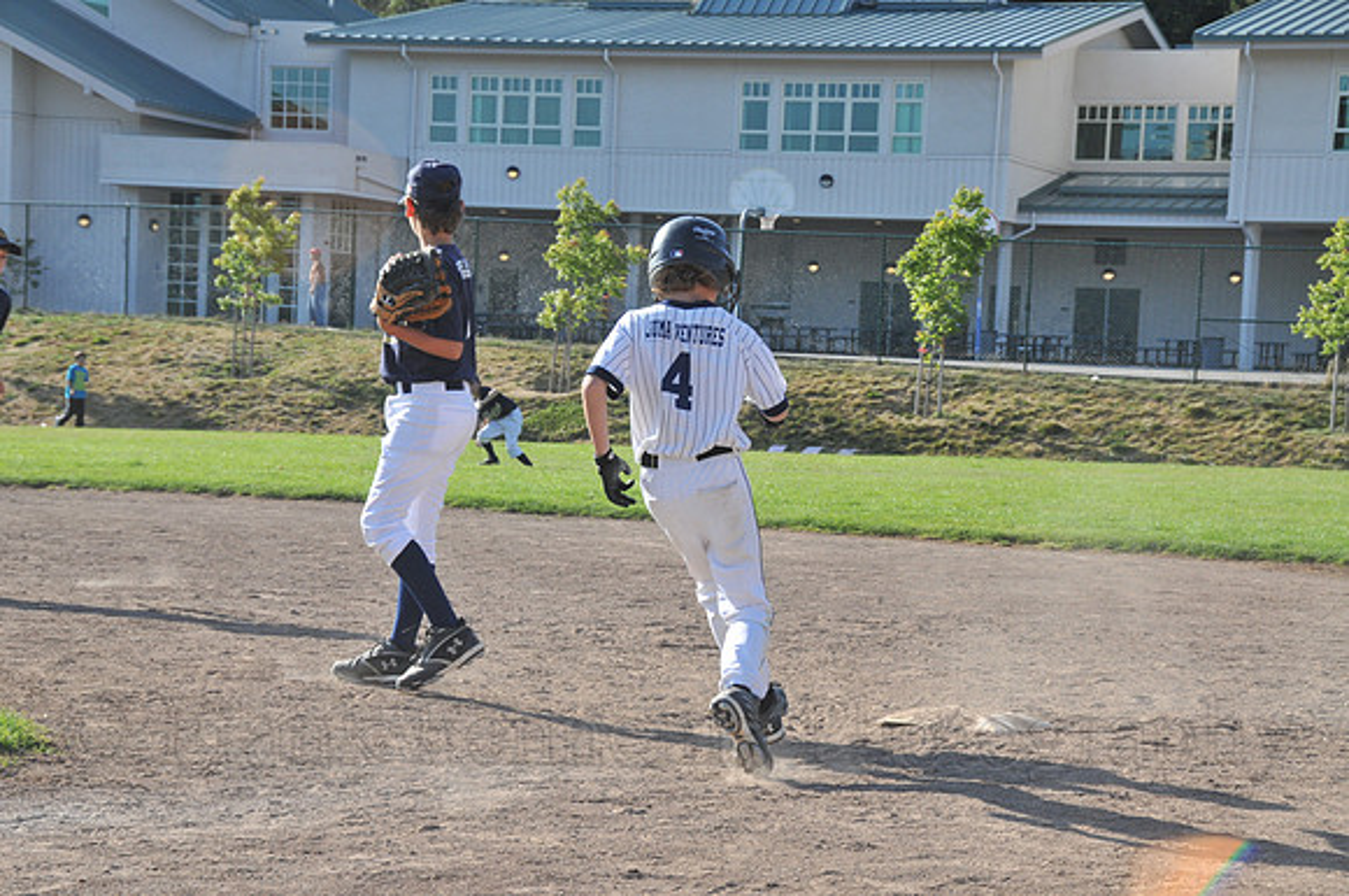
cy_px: 448
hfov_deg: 21.9
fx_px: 3480
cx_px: 674
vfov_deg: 14.7
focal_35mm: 93
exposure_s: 1/500
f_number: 8
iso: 400
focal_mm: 62
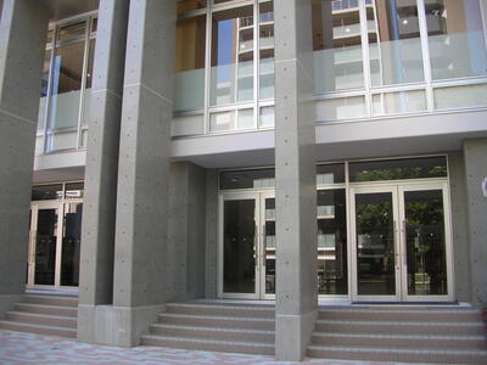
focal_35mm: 35
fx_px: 492
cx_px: 244
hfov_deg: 52.6
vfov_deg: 40.7
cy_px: 182
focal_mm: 5.8
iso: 50
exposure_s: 1/133
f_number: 2.8
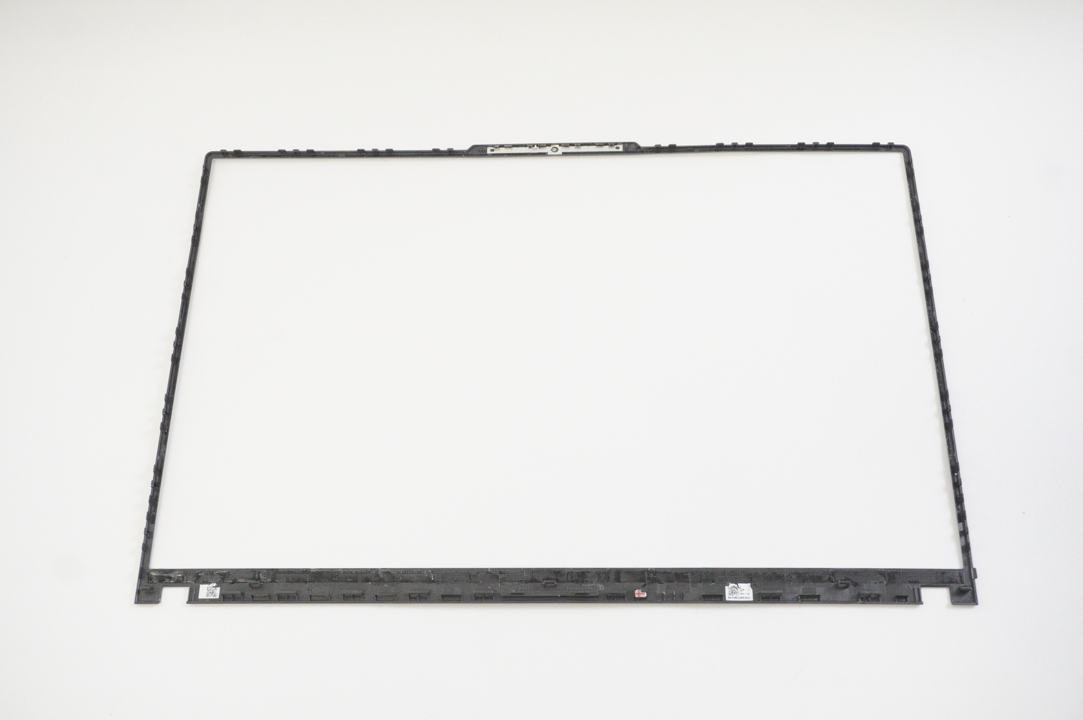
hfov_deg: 46.4
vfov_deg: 31.8
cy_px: 360
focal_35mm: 42
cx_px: 542
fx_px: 1262
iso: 5000
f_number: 5.6
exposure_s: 1/200
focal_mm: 28
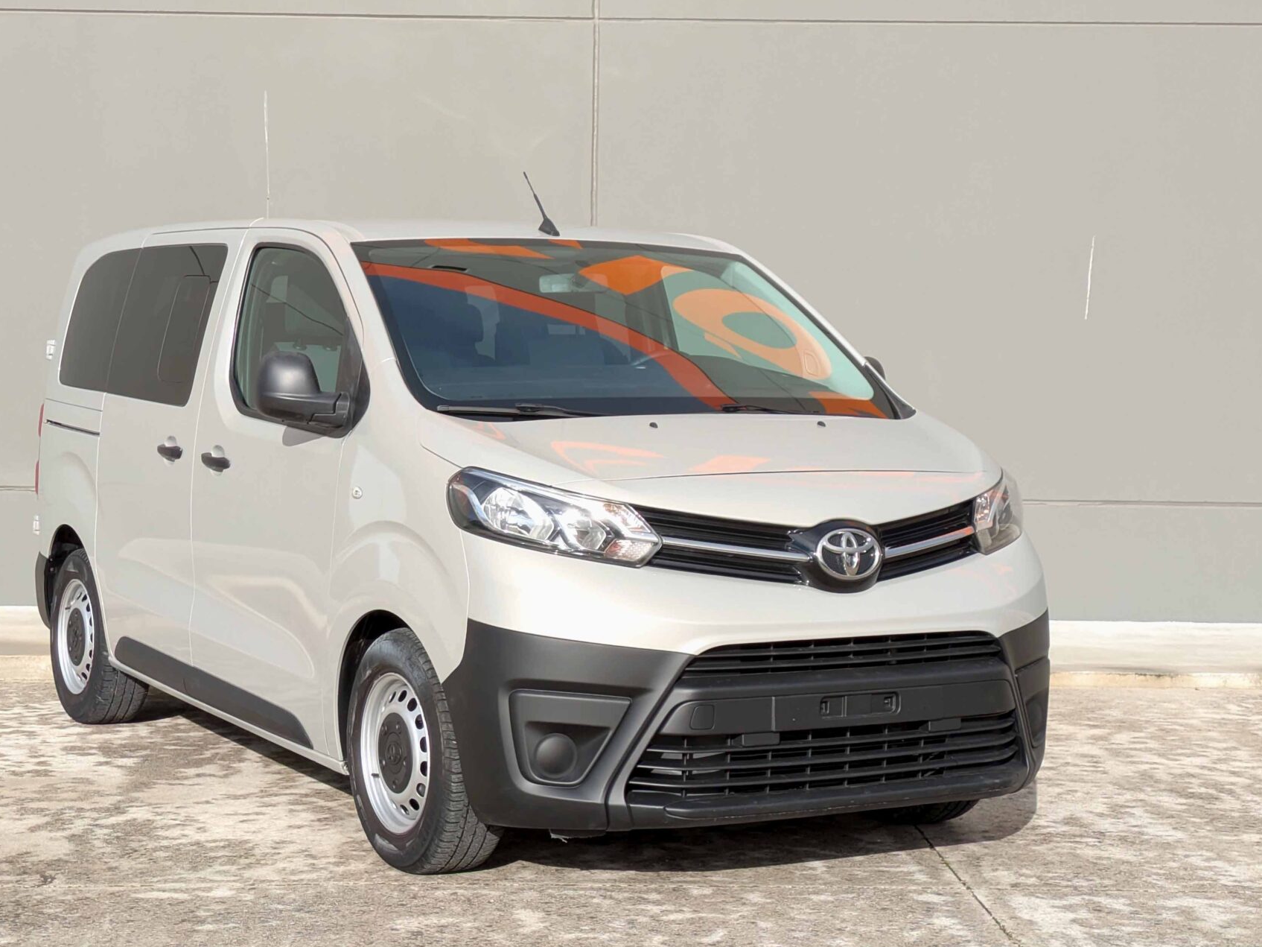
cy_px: 559
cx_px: 532
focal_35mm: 29
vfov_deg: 48.0
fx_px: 1057
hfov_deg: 61.3
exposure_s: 1/3200
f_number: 1.8
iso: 80
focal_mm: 6.86
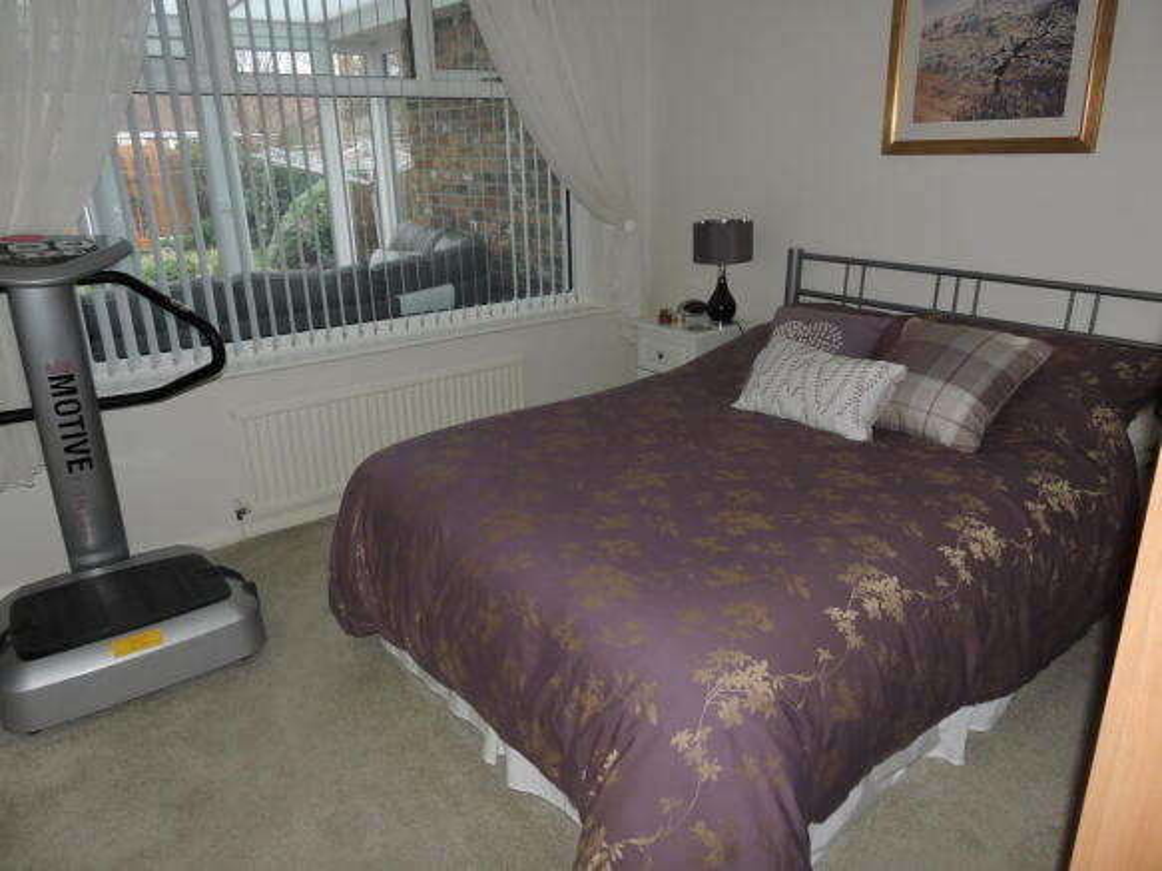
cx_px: 581
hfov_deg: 71.6
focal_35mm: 24
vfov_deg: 56.8
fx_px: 805
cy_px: 436
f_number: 3.3
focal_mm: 4.3
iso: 200
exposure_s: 1/30
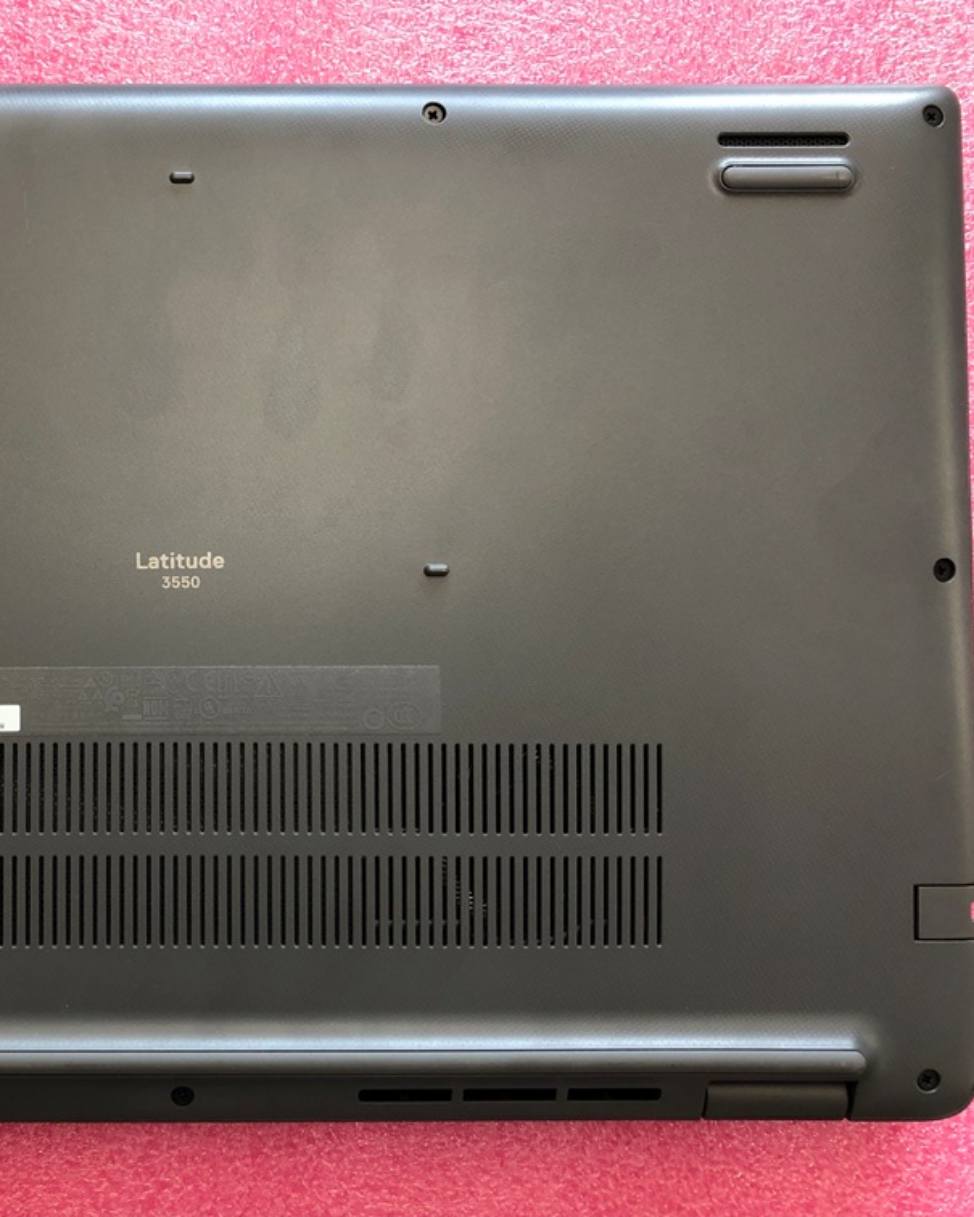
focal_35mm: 37
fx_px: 1333
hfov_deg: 38.4
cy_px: 600
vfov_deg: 49.1
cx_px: 177
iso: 40
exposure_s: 1/20
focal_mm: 3.99
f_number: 1.8
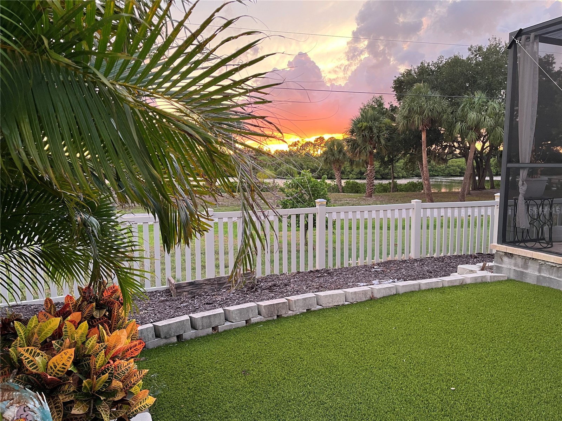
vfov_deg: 53.1
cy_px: 210
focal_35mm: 26
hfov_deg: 67.3
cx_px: 281
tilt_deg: -6.9
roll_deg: +1.0
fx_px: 422
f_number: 1.6
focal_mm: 5.1
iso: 160
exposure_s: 1/60
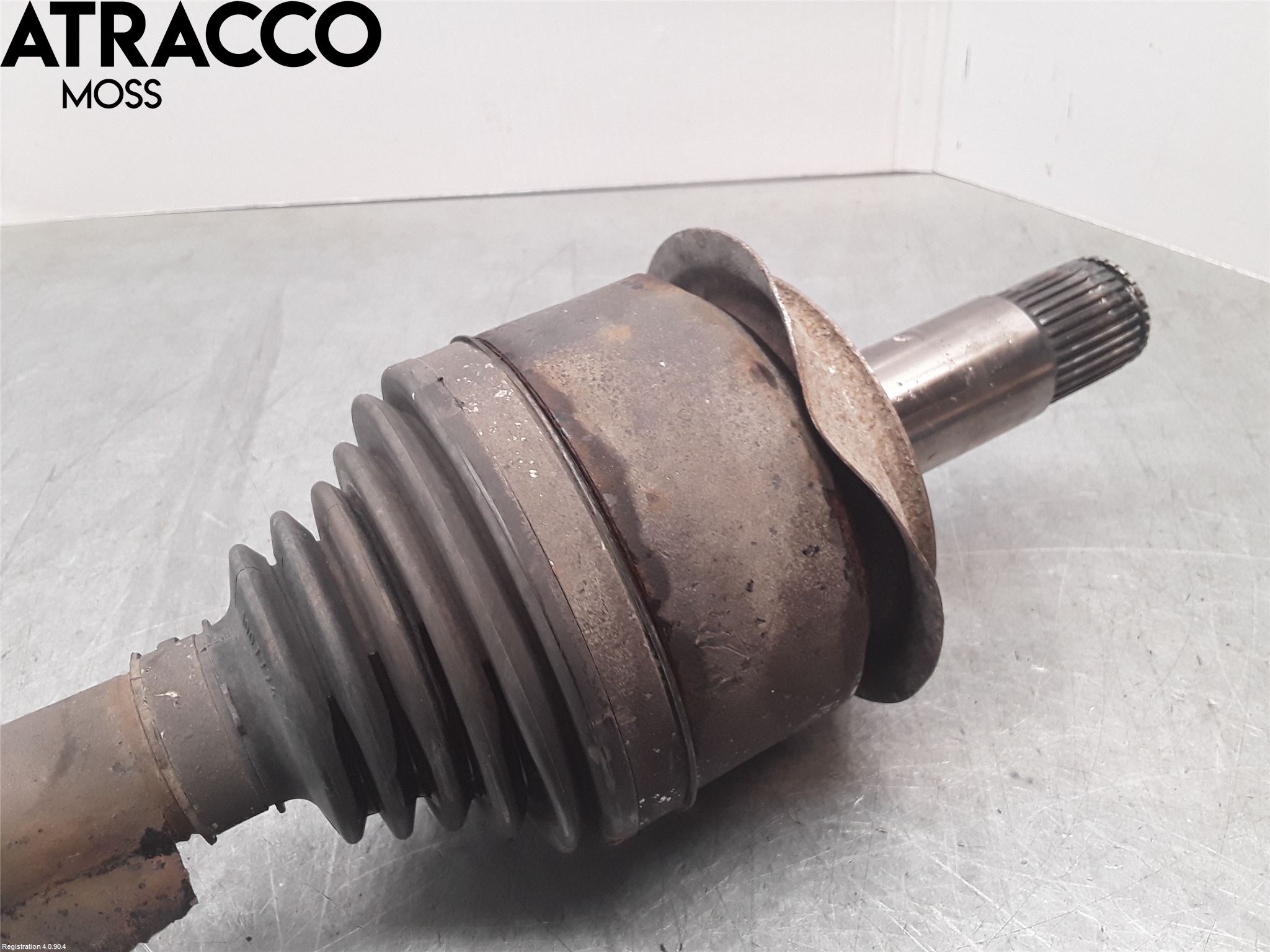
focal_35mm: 28
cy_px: 476
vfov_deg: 49.7
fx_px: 1027
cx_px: 635
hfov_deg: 63.4
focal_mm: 2.91
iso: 50
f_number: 1.9
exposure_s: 1/50
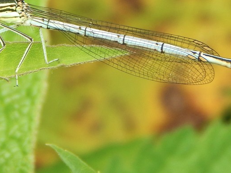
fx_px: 3070
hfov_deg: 4.3
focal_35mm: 460
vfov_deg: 3.2
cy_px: 38
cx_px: 99
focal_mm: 50.1
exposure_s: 1/60
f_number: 5.7
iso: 125
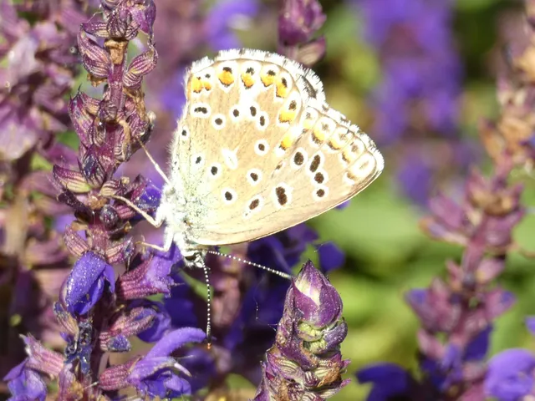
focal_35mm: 138
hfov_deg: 14.3
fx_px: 2133
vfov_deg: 10.7
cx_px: 268
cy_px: 200
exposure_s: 1/160
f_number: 5.3
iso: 80
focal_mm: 24.7
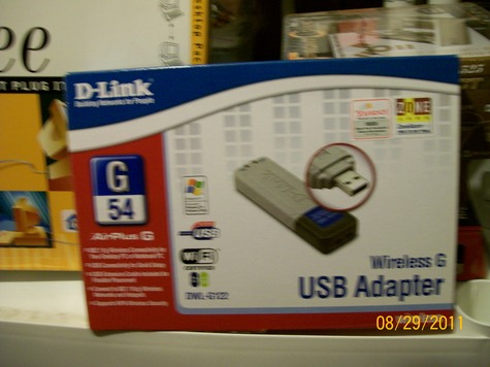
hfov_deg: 51.4
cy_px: 184
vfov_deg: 39.6
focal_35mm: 36
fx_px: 509
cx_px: 245
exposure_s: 1/15
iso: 160
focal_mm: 6
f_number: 2.7
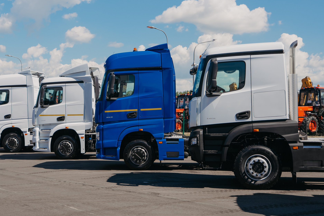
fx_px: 504
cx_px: 133
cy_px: 107
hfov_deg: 35.5
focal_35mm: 56
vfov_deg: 24.2
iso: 160
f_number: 10
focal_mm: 41
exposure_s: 1/250
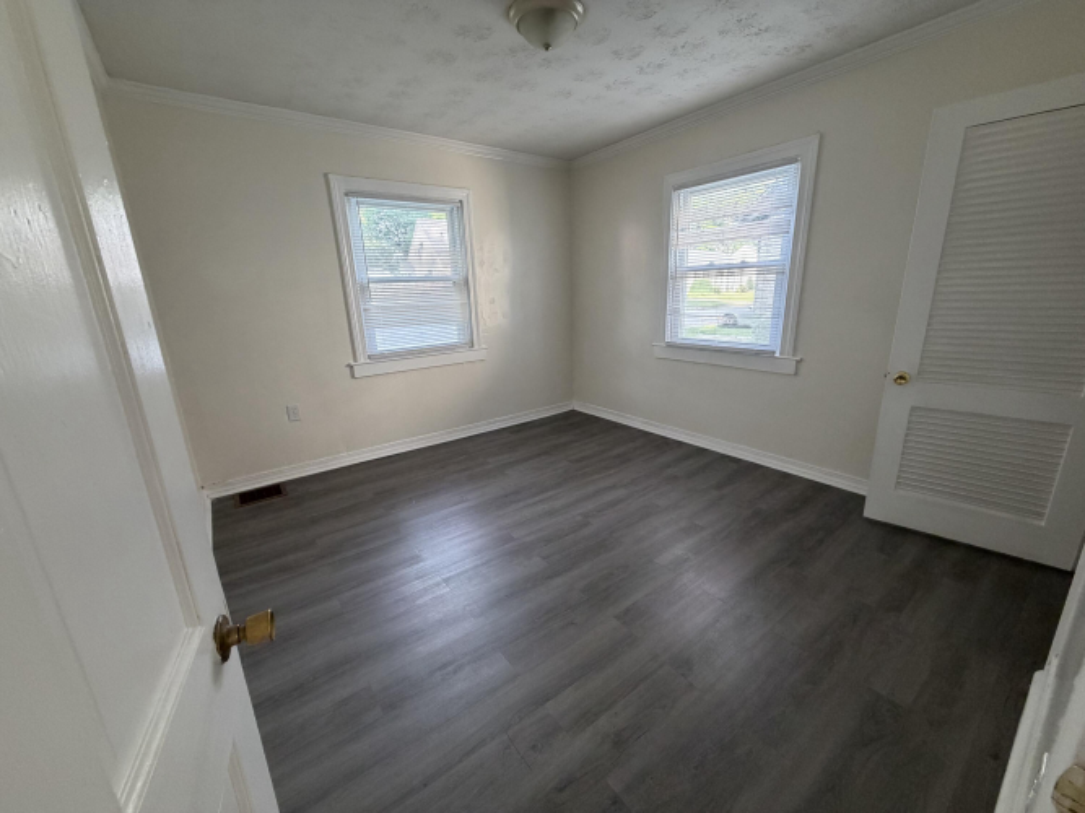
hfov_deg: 102.1
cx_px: 542
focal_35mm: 14
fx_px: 439
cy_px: 406
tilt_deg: -15.6
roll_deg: +2.8
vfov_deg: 85.7
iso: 320
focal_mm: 2.22
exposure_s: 1/76
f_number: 2.2
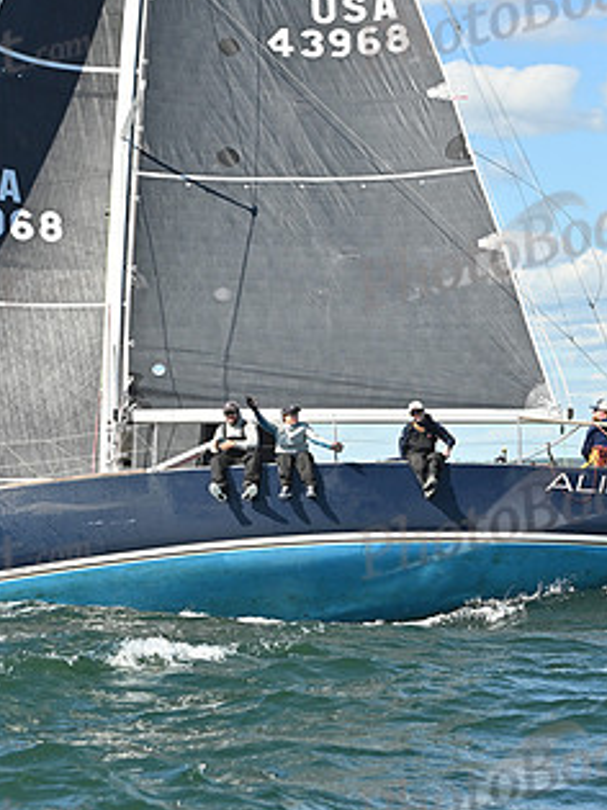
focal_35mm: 124
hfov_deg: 11.9
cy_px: 415
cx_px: 226
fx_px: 2901
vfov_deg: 15.9
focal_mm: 70
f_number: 5
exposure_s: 1/1600
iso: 320
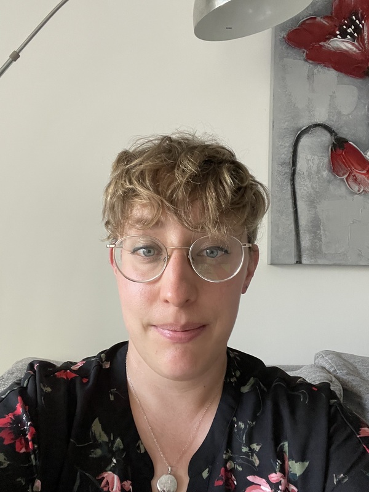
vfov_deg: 60.0
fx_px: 426
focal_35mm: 30
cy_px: 246
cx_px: 184
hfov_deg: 46.8
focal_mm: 2.71
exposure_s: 1/35
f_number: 2.2
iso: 400
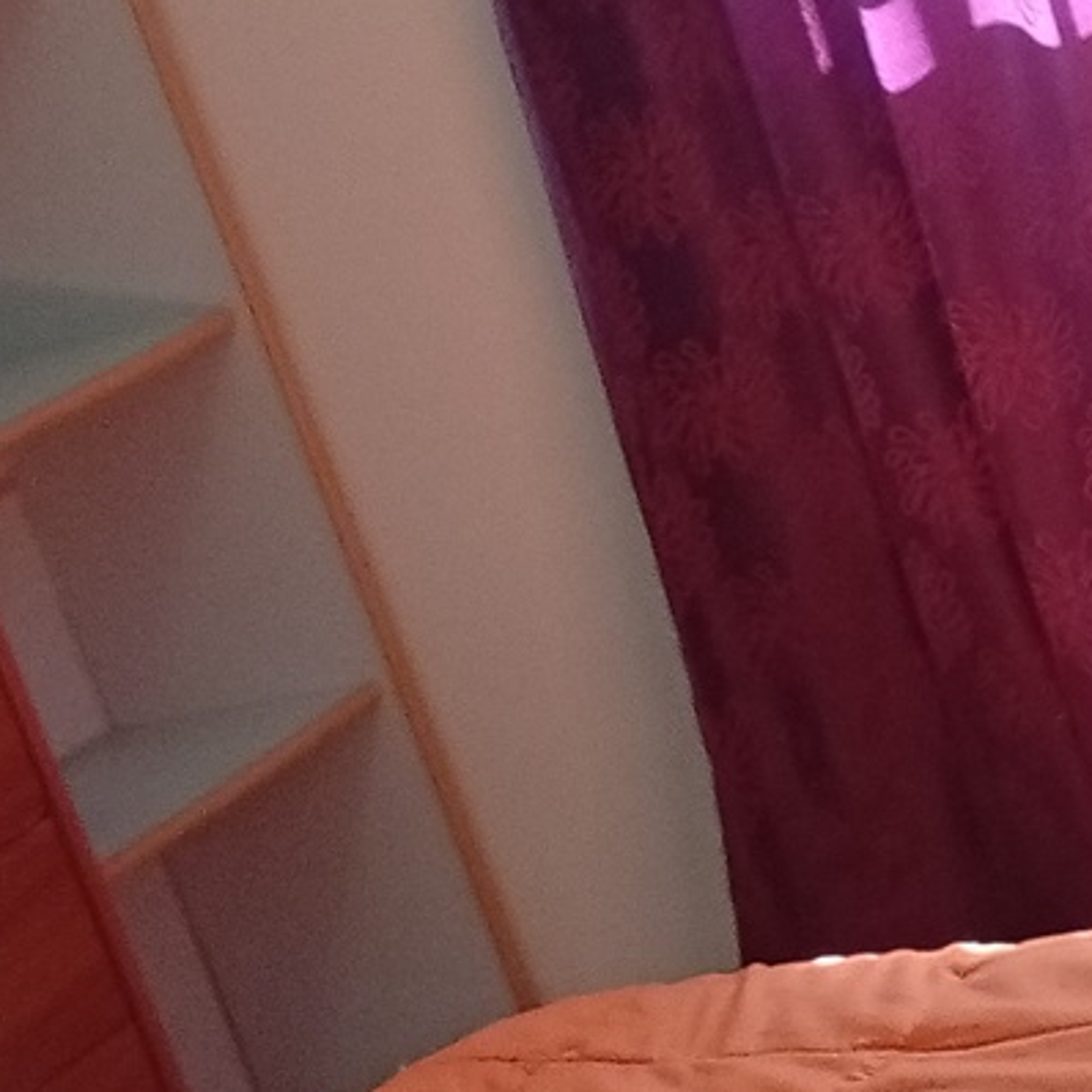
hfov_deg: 14.5
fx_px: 4104
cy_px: 327
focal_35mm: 115
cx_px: 1447
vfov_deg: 15.1
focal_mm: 3.84
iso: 187
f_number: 1.8
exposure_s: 1/33.3
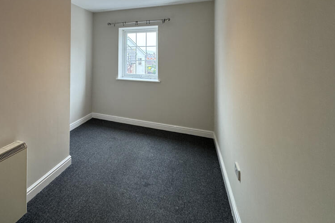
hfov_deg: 80.7
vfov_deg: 58.6
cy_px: 55
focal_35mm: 20
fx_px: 186
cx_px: 107
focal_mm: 2.22
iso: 250
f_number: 2.2
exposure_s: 1/50
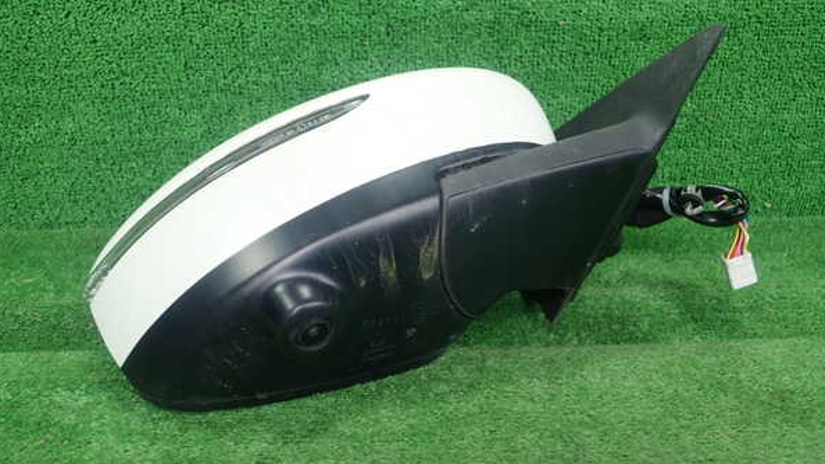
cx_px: 412
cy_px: 213
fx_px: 722
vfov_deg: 35.6
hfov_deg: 59.5
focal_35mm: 33
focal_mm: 5.5
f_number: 2.3
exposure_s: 1/125
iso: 200
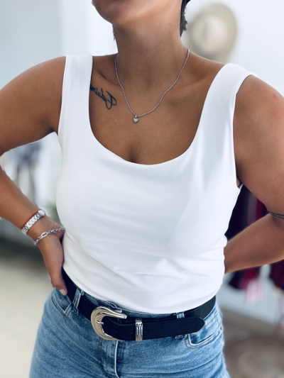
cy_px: 189
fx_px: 328
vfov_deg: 60.0
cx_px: 142
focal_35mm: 30
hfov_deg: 46.8
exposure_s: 1/121
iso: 50
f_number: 1.9
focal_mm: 2.71
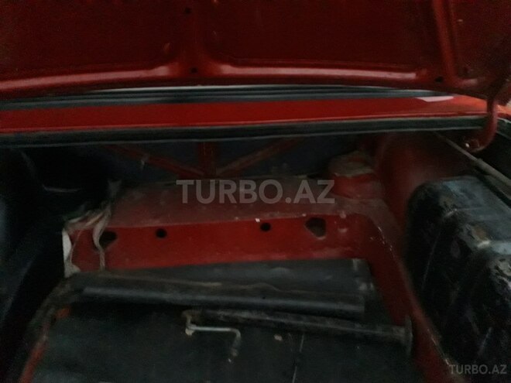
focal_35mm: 27
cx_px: 256
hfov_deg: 65.3
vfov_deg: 51.4
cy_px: 192
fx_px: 399
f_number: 1.9
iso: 1250
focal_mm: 3.6
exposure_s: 1/17
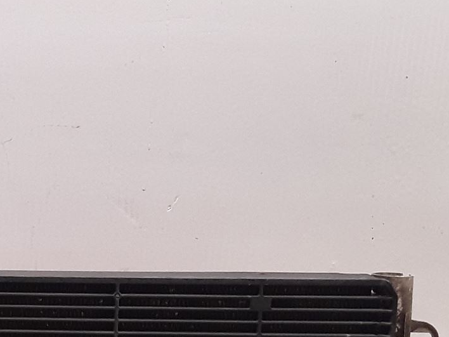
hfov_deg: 21.7
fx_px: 1051
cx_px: -138
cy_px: 299
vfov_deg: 17.9
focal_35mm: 81
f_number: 1.9
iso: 80
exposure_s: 1/100
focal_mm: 2.91
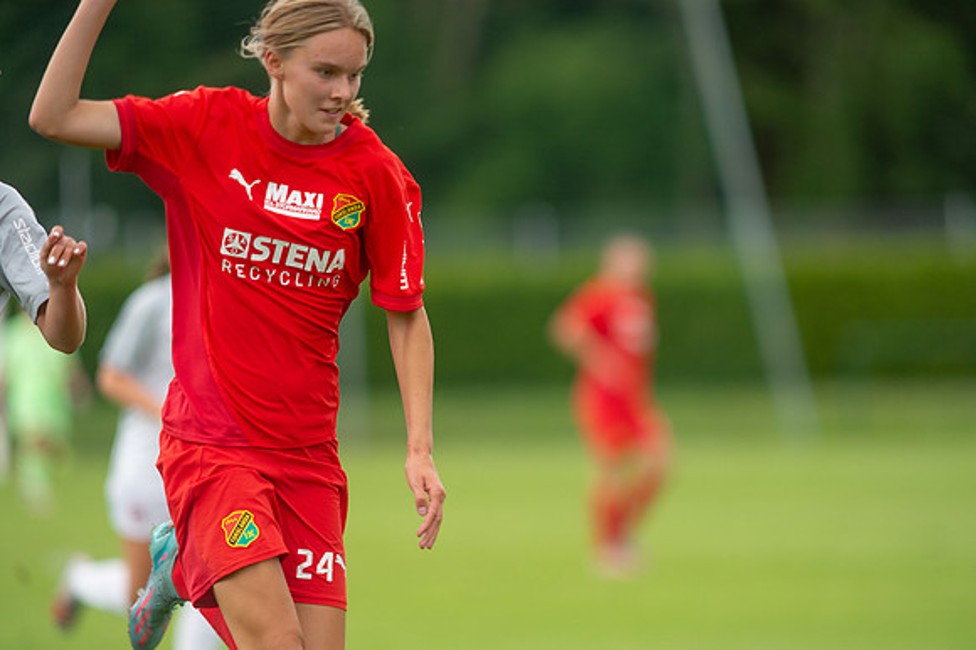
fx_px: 11380
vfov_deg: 3.3
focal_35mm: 420
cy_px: 325
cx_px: 488
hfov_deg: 4.9
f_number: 4
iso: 640
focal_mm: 420
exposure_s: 1/1250
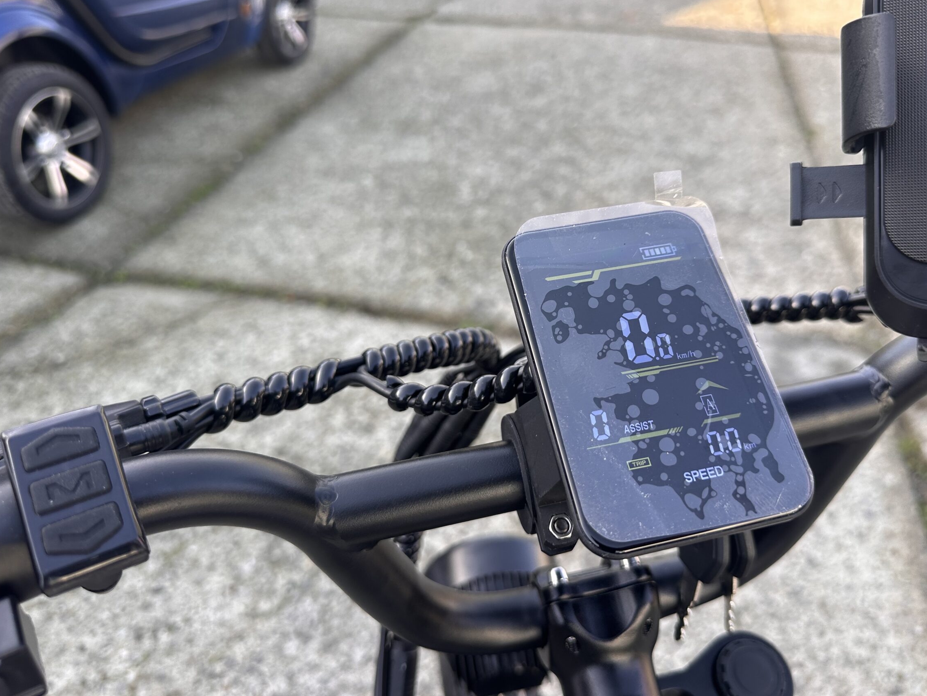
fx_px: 723
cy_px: 312
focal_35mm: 27
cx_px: 503
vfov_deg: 51.3
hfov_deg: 65.2
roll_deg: +0.4
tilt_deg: -31.1
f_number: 1.78
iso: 80
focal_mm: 6.86
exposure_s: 1/426
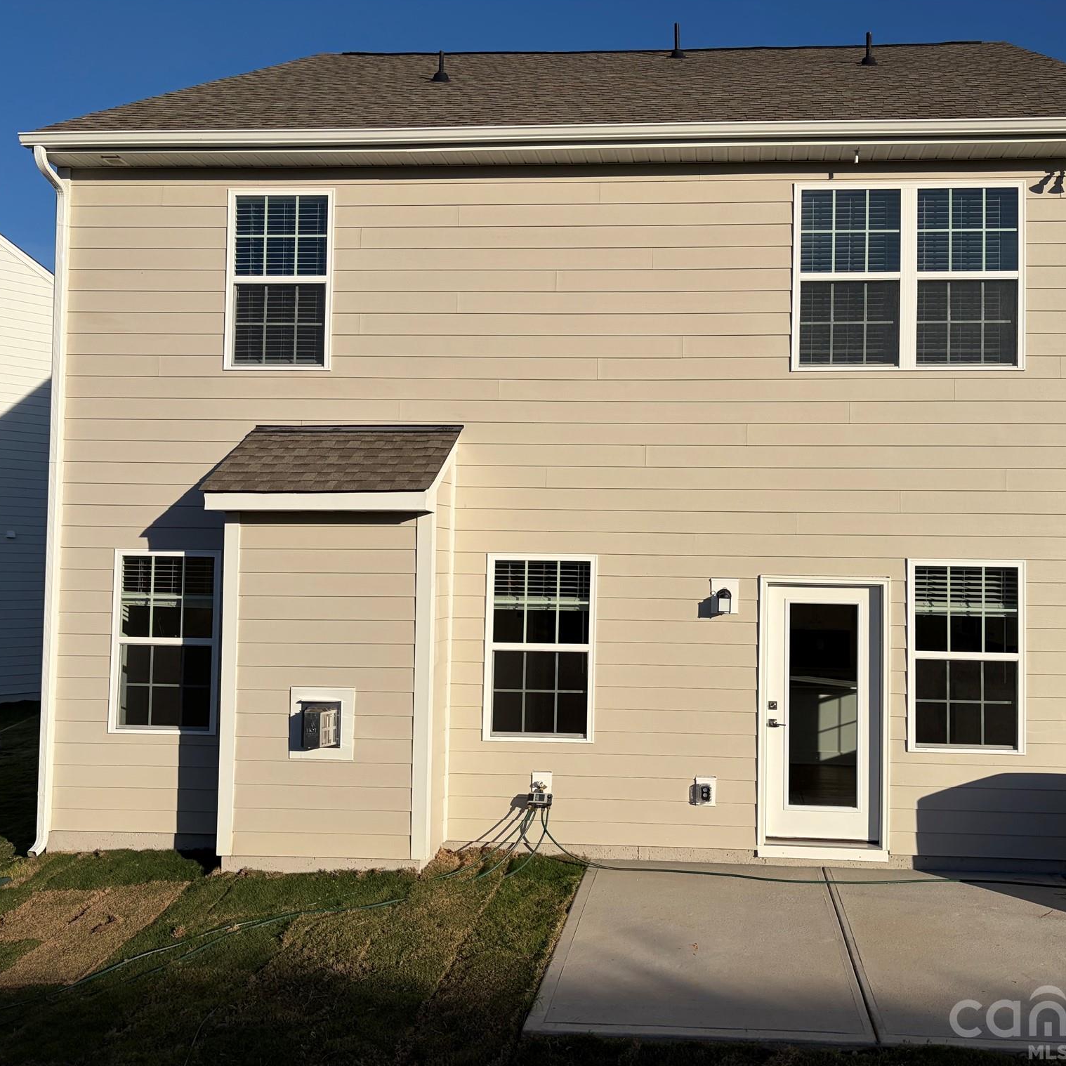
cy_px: 532
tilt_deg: +2.4
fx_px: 1080
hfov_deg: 52.1
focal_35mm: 31
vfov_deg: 52.5
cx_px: 653
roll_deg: +0.0
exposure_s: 1/8850
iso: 64
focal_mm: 5.96
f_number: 1.6
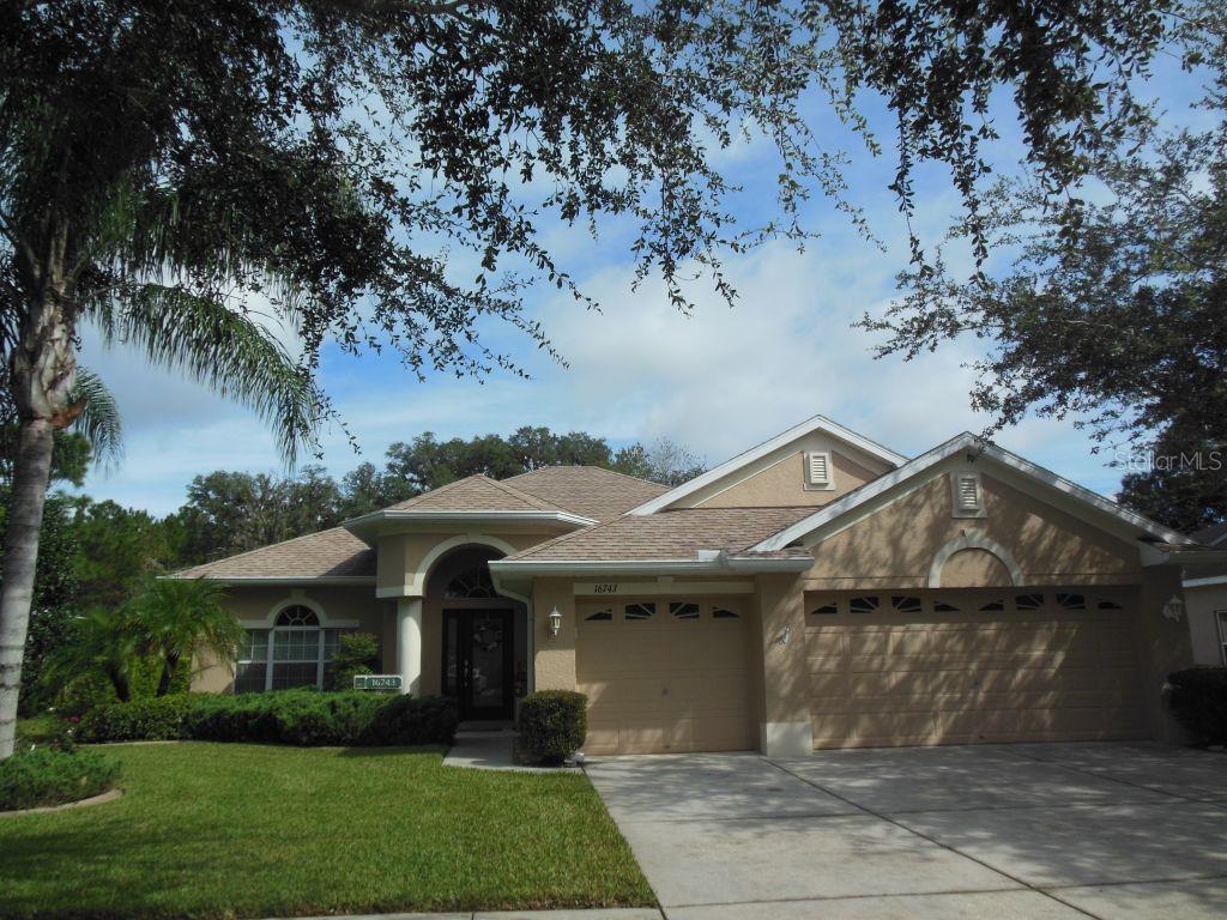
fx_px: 886
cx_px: 614
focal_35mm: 25
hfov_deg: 69.4
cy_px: 460
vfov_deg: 54.9
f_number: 6.4
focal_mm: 4.5
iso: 125
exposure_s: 1/640
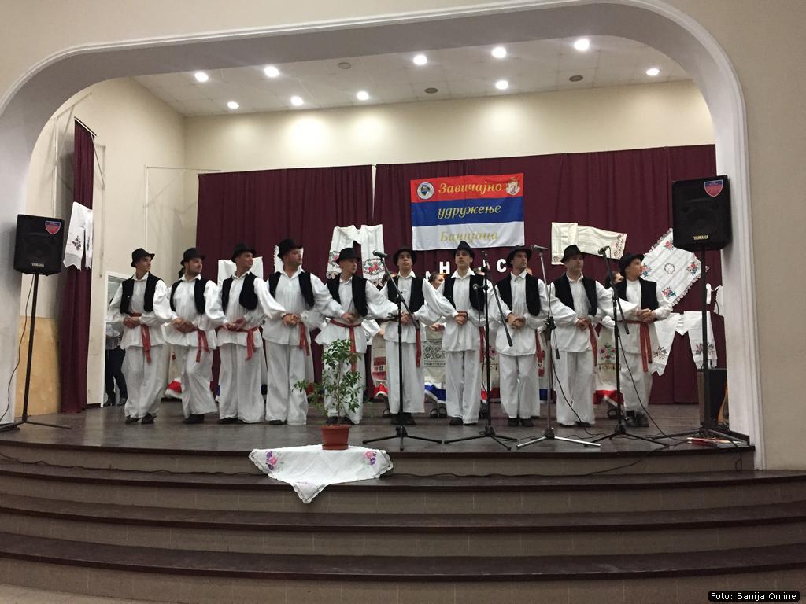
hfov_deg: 61.7
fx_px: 675
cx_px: 403
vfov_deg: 48.2
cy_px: 302
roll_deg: -1.4
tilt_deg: +5.9
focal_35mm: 29
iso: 250
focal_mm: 4.15
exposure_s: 1/17
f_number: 2.2
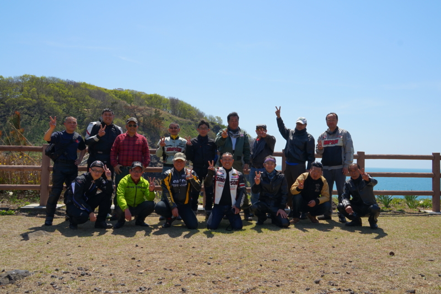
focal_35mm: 33
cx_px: 220
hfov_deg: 57.2
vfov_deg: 40.0
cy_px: 147
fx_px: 404
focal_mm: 22
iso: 100
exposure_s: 1/200
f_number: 11
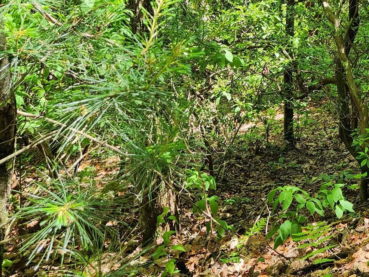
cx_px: 369
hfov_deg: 32.2
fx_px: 586
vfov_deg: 25.0
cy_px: -16
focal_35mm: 55
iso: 25
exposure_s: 1/180
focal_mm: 5.4
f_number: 1.8
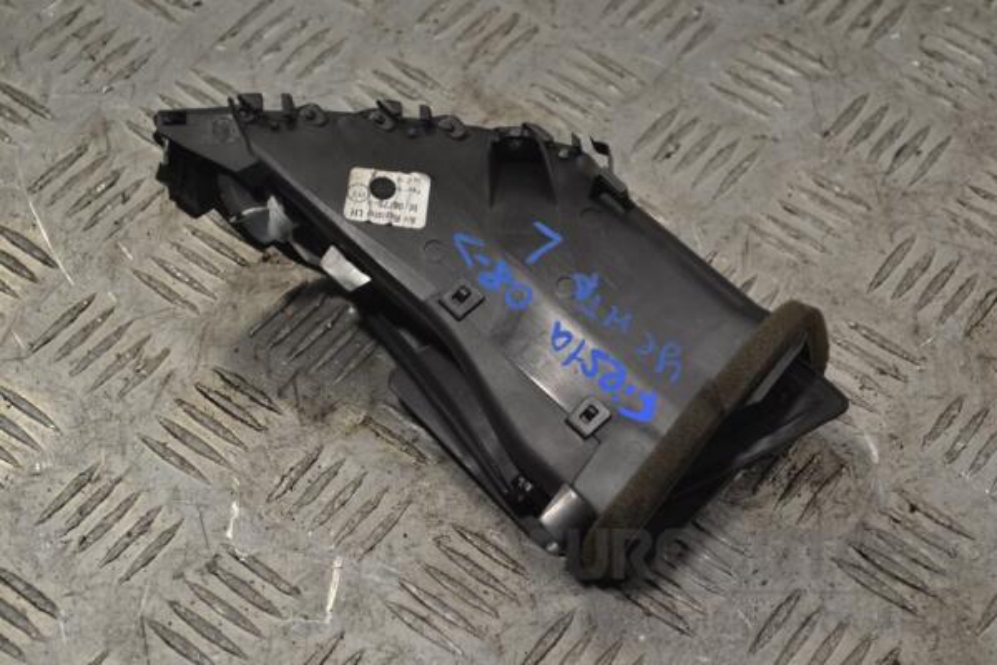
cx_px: 498
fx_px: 2285
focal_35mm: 82
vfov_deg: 16.6
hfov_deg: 24.6
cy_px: 332
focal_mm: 55
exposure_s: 1/100
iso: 400
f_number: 5.6
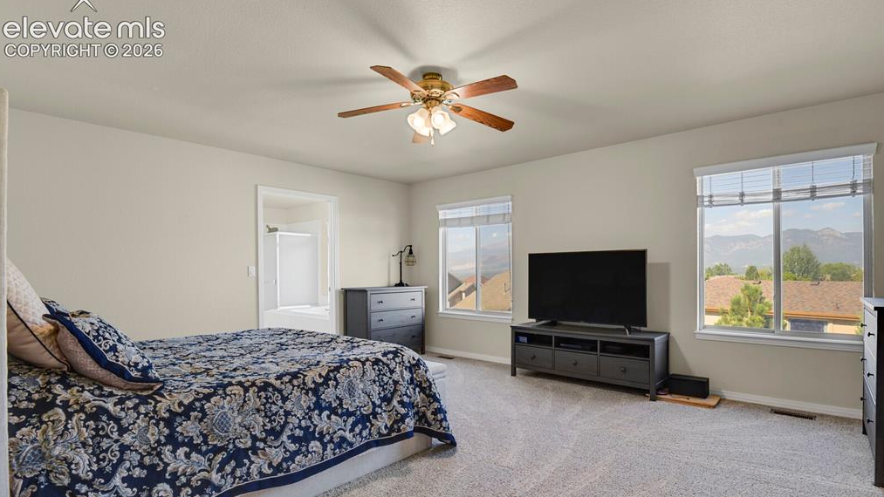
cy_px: 277
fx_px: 422
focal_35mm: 18
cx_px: 442
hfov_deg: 92.7
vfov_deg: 60.9
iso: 1400
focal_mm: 17
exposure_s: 1/20
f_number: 8
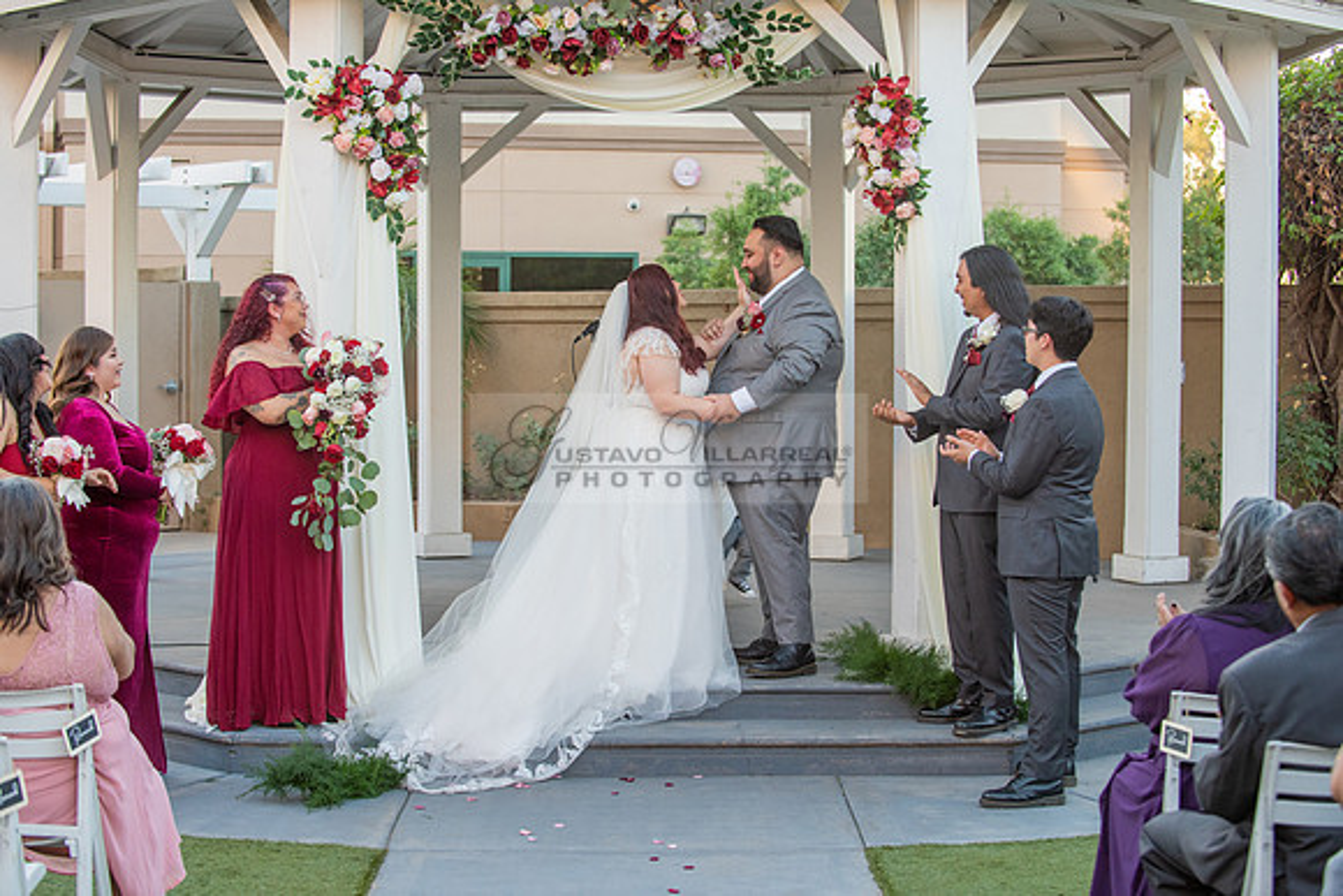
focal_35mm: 70
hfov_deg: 28.8
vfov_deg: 19.5
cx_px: 672
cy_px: 448
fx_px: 2612
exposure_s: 1/320
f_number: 4
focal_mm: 70
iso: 800
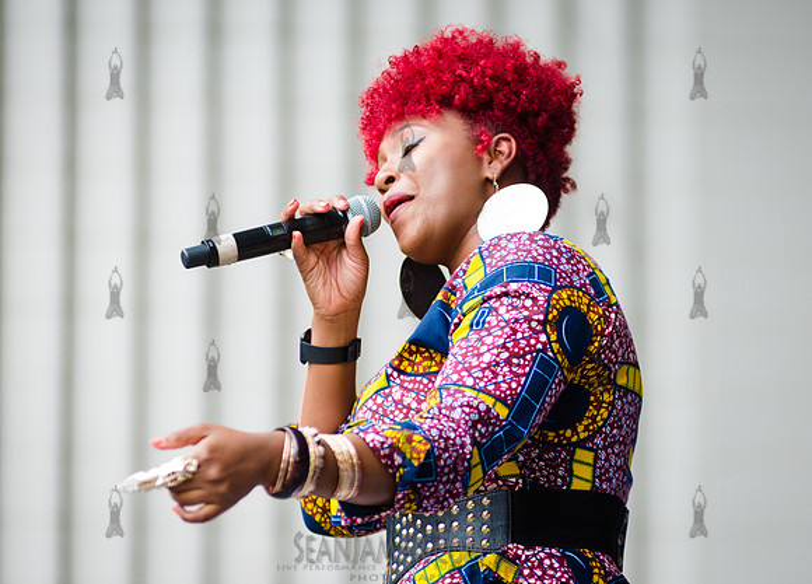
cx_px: 496
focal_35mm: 238
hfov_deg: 8.4
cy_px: 331
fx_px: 5509
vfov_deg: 6.1
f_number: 2.8
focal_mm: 200
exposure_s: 1/640
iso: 1000
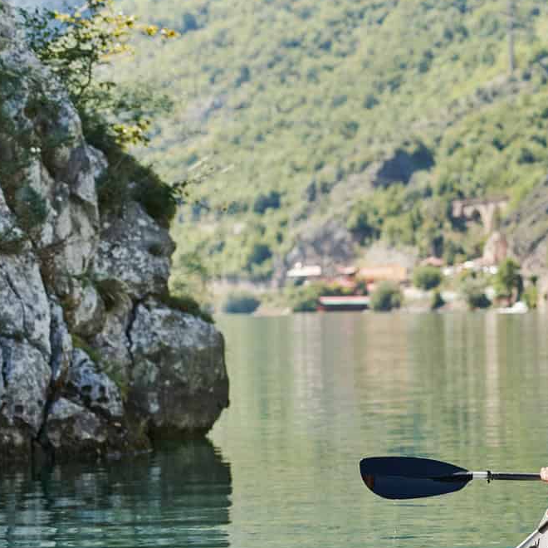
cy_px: 435
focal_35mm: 193
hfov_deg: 8.9
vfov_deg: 9.0
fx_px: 3457
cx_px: 779
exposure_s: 1/320
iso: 64
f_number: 3.5
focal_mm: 75
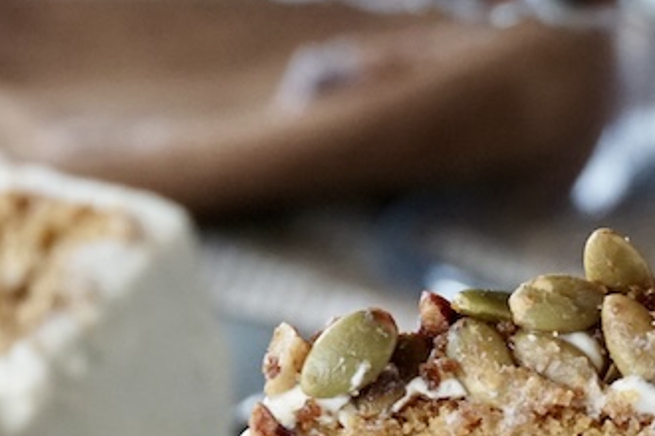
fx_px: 5713
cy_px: 568
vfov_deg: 4.4
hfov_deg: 6.6
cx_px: 379
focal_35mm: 314
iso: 2000
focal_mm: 54
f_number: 5
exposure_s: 1/160
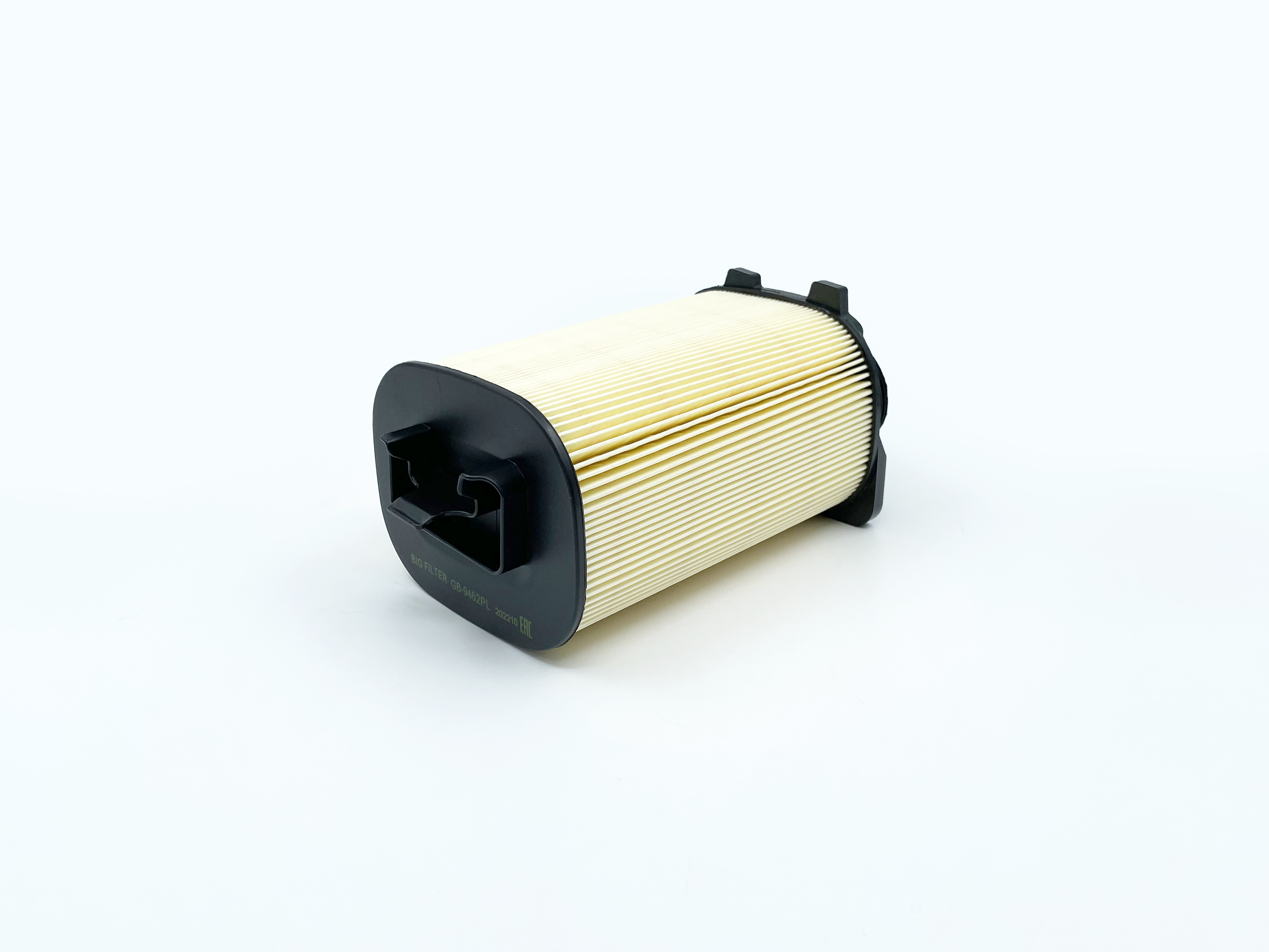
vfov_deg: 53.1
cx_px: 634
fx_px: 953
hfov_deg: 67.3
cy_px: 476
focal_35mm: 26
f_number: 1.6
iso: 32
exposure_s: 1/997
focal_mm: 4.2
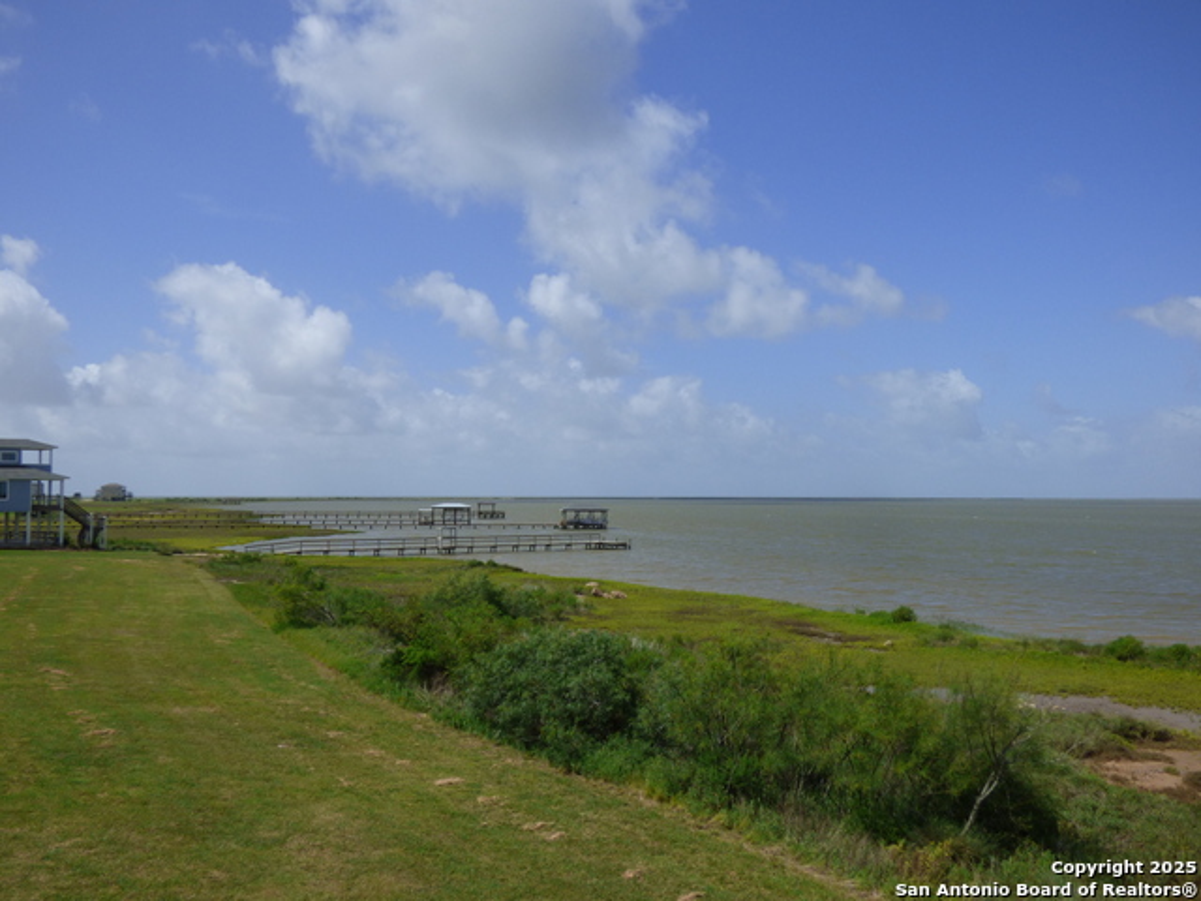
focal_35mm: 33
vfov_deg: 42.9
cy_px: 450
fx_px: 1145
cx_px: 600
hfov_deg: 55.4
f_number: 4
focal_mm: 5.78
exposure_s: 1/1600
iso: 100
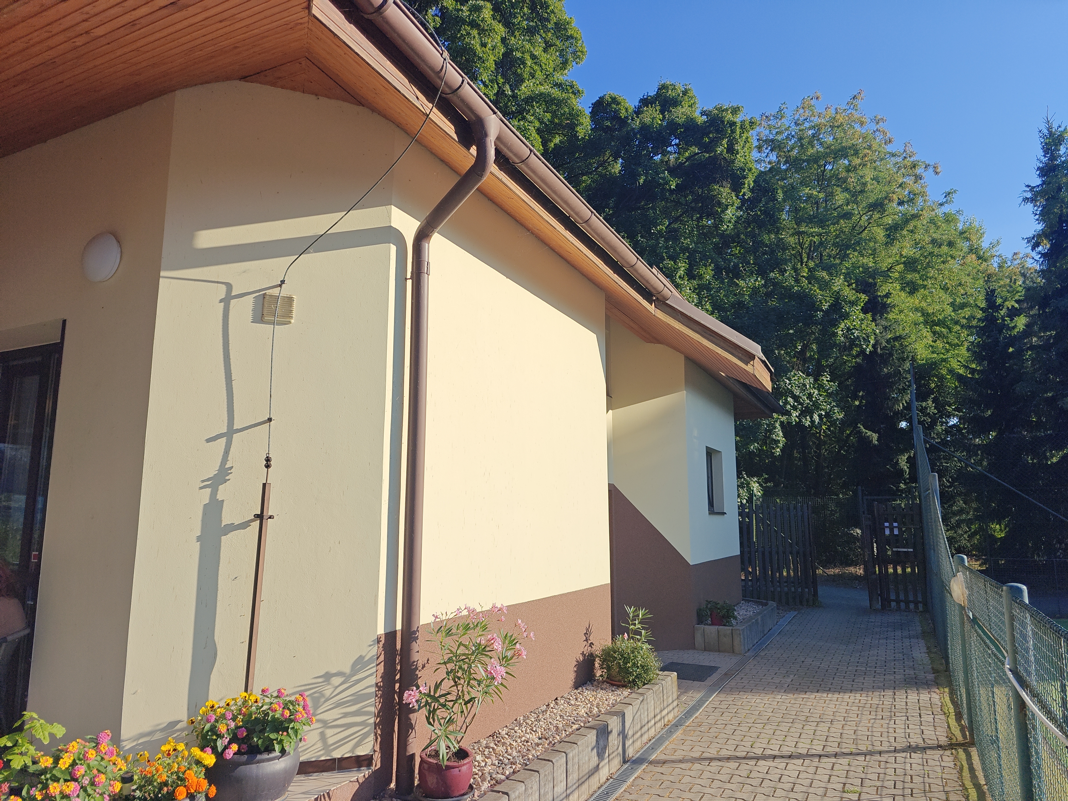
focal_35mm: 23
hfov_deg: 73.9
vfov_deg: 58.9
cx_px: 534
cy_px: 400
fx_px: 710
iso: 50
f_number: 1.6
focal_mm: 6.06
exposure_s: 1/2823
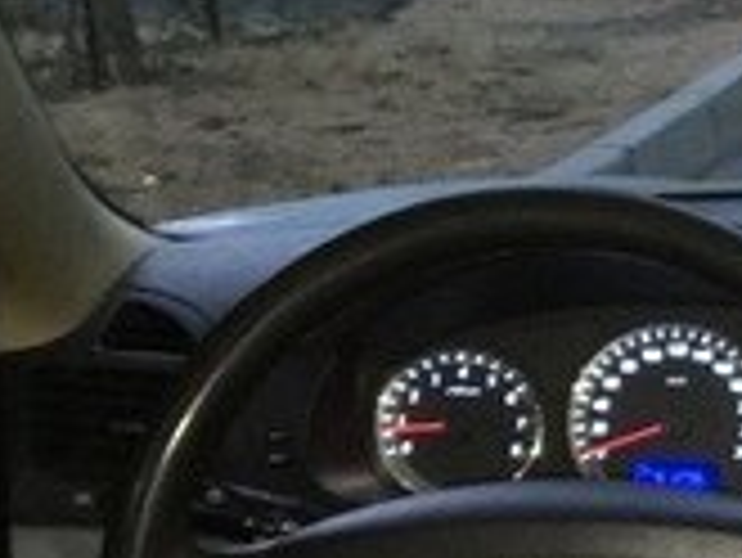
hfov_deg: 14.7
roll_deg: -1.5
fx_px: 2488
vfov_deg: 12.6
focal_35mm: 116
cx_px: 1358
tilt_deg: -15.6
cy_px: 551
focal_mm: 4.15
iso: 250
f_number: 2.2
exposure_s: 1/17
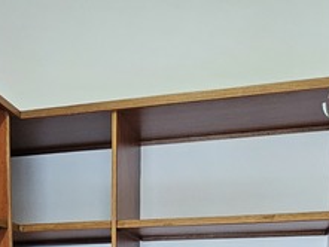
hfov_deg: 39.9
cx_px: 107
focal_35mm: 47
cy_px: 375
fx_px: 447
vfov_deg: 24.0
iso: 320
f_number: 2.2
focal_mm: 2.2
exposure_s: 1/77.4
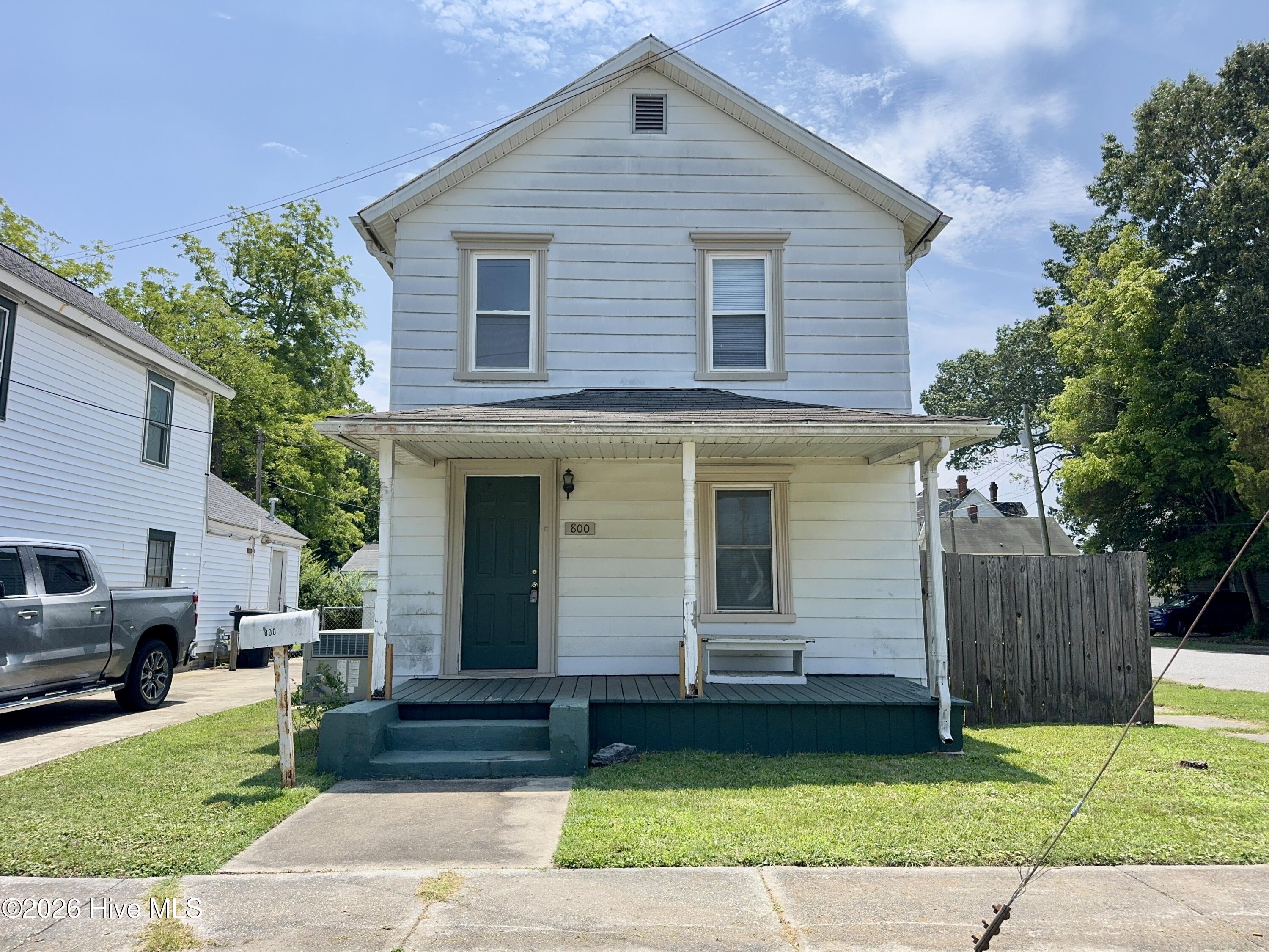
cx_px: 634
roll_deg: -0.2
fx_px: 880
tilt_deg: +8.1
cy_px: 476
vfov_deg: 56.8
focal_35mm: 24
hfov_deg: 71.6
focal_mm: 6.76
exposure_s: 1/4608
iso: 80
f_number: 1.78
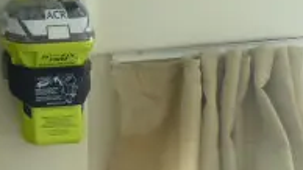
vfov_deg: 10.0
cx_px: -191
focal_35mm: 108
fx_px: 867
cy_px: -217
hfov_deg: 17.2
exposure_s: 1/60
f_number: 3.3
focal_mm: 4.3
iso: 200
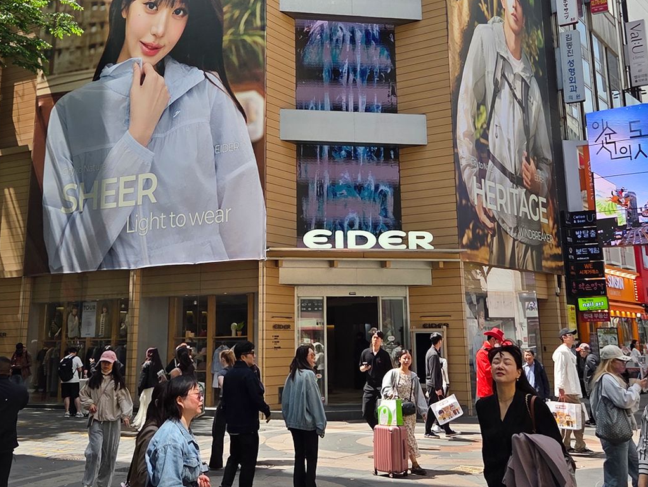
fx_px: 843
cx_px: 302
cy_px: 117
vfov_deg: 31.6
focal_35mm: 45
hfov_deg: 42.0
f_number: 1.8
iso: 80
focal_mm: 5.4
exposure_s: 1/3399
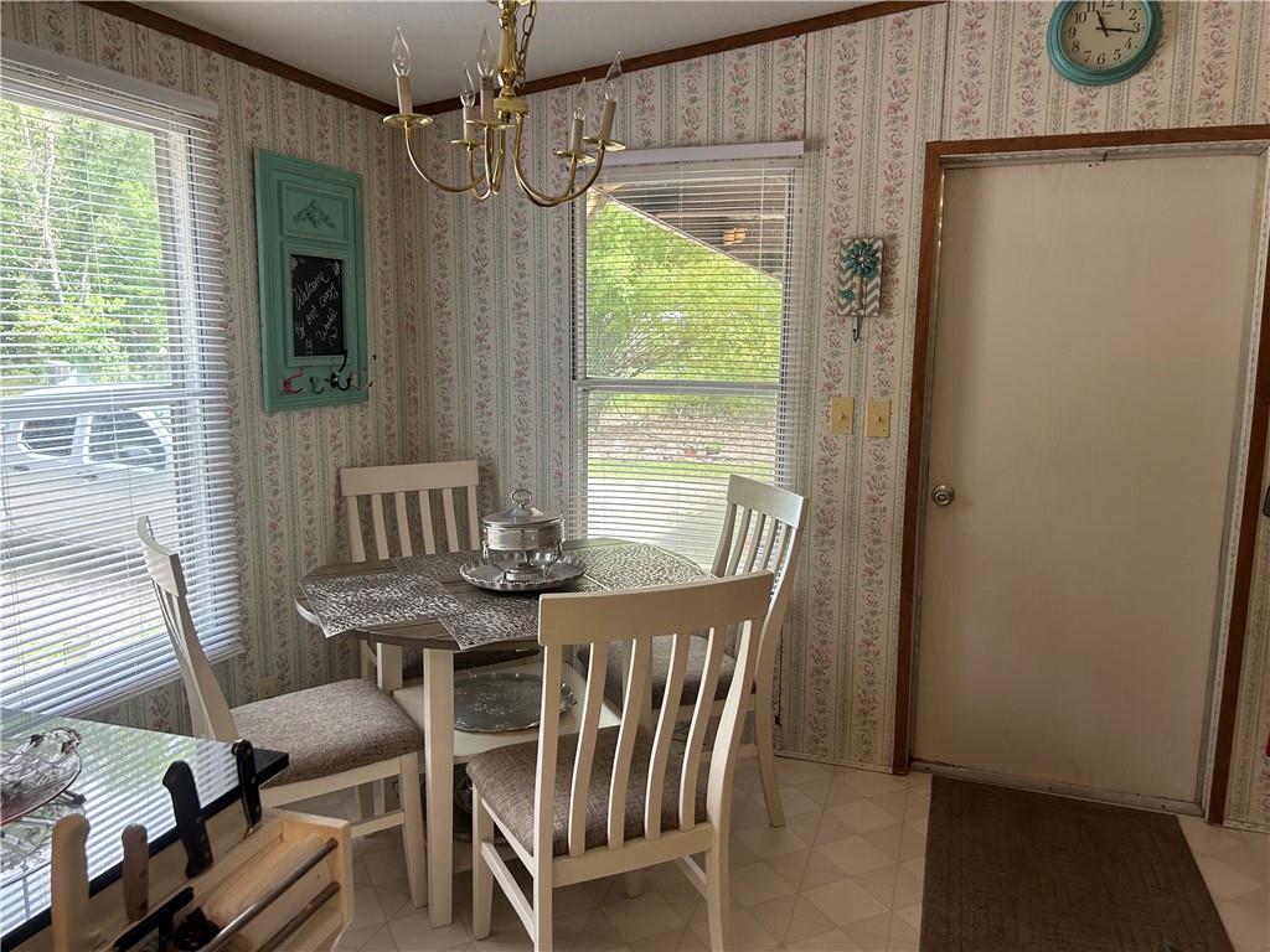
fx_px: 954
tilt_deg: -8.3
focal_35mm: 26
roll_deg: +0.5
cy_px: 476
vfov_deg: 53.1
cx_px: 635
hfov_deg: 67.3
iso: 80
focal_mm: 5.7
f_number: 1.5
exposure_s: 1/121
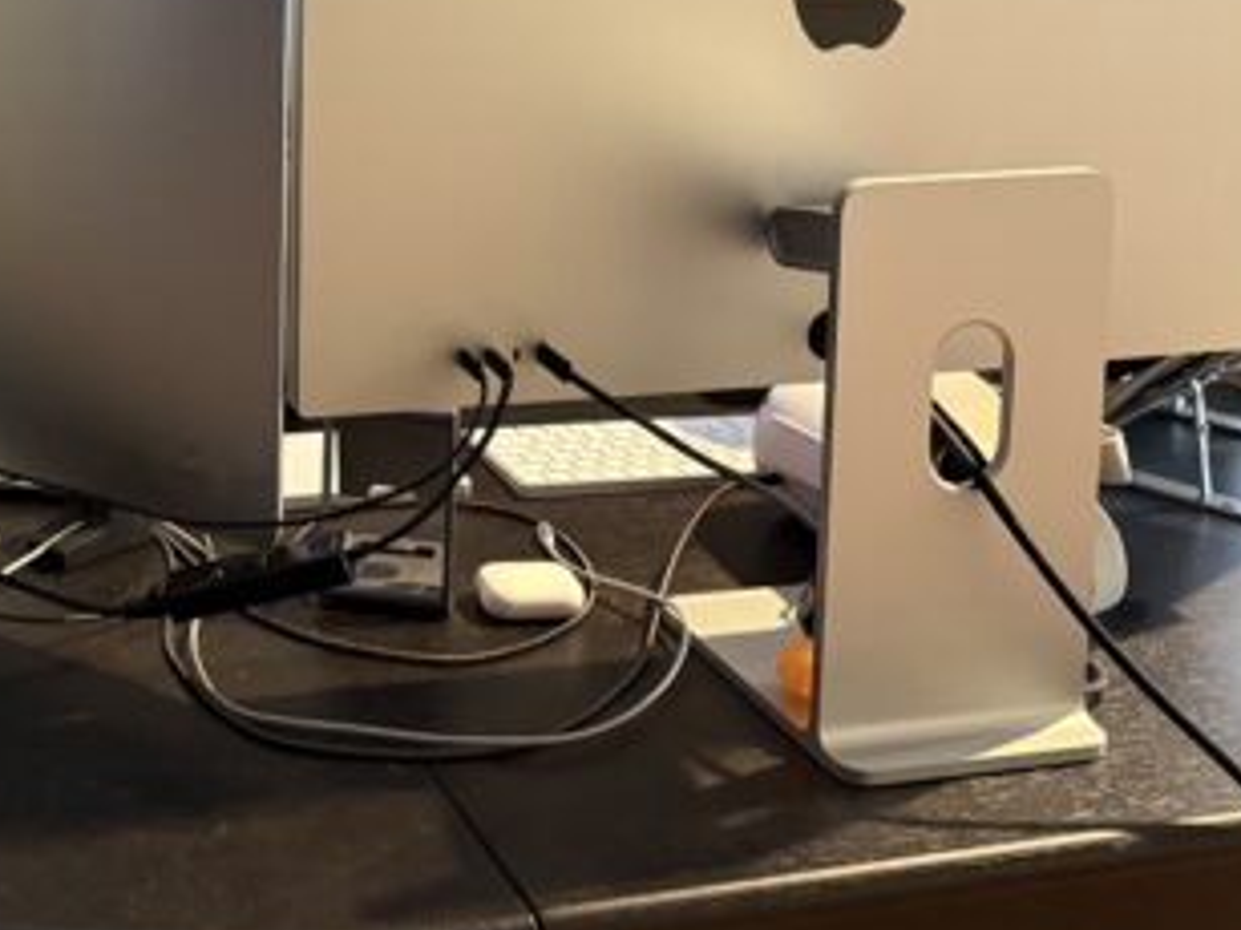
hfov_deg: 30.4
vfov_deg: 23.1
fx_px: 2150
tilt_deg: -8.0
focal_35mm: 60
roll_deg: -0.4
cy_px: -61
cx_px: 65
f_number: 1.78
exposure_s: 1/45
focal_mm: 6.76
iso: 800
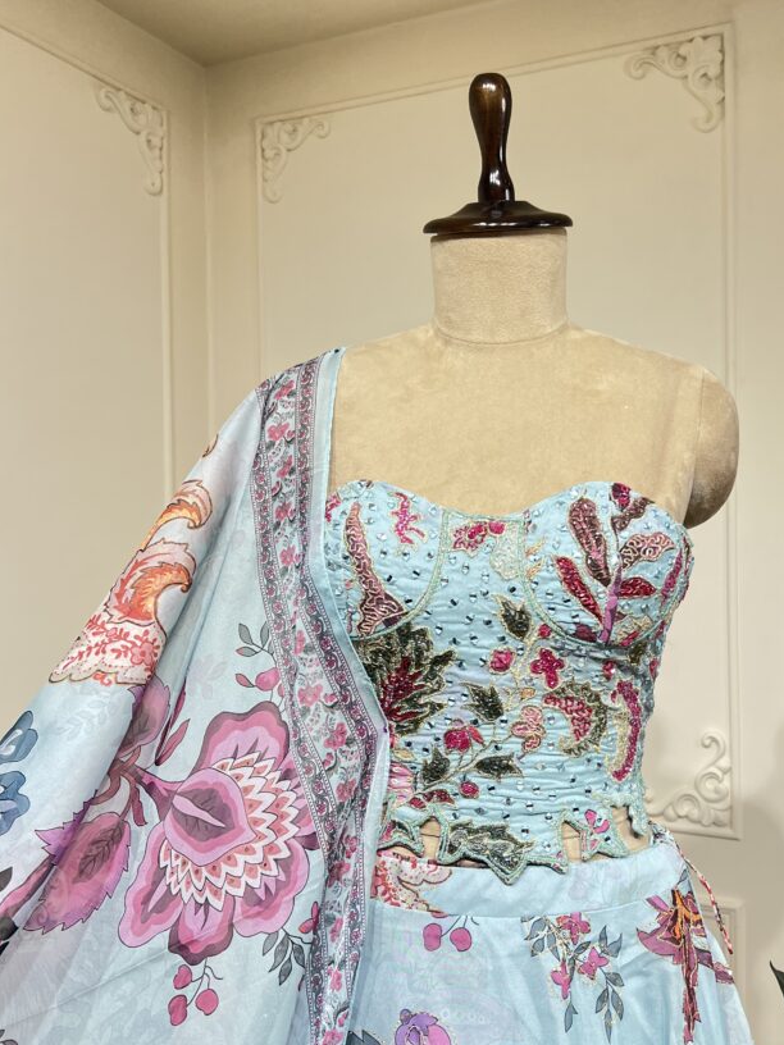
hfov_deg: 41.5
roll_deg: +1.2
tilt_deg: -0.6
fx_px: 1027
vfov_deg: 54.0
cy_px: 530
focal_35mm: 34
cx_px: 489
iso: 80
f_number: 1.5
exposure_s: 1/100
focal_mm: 5.7
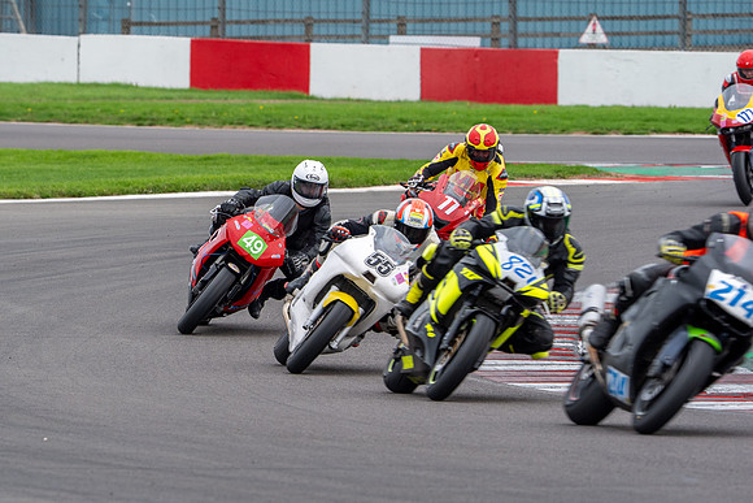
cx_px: 257
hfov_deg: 5.2
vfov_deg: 3.5
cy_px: 214
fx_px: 8293
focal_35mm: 396
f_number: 7.1
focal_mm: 300
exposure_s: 1/200
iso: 500
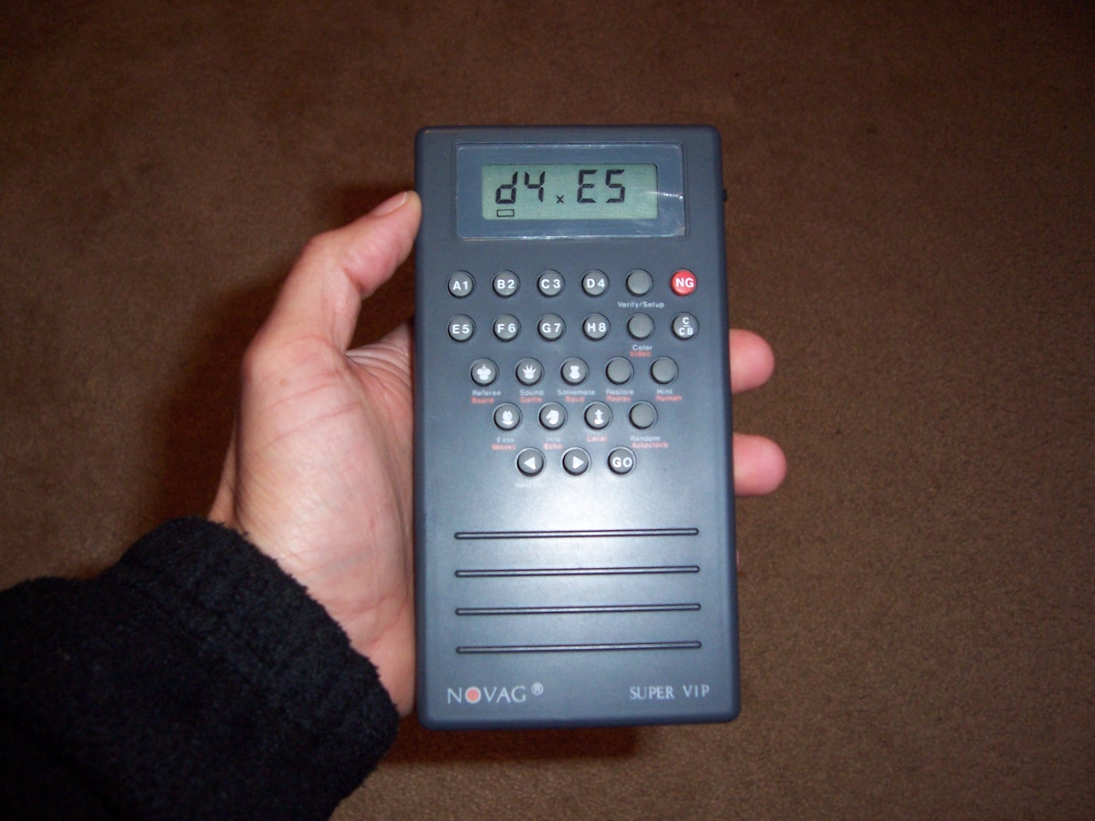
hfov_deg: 51.4
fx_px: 1139
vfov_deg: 39.7
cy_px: 410
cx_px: 548
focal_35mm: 36
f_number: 3
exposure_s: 1/60
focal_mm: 6
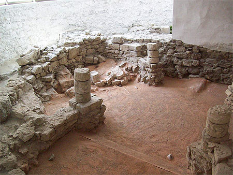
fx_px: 242
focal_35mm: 36
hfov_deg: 51.3
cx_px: 116
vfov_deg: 39.7
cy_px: 88
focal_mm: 6
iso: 284
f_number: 2.7
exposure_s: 1/128
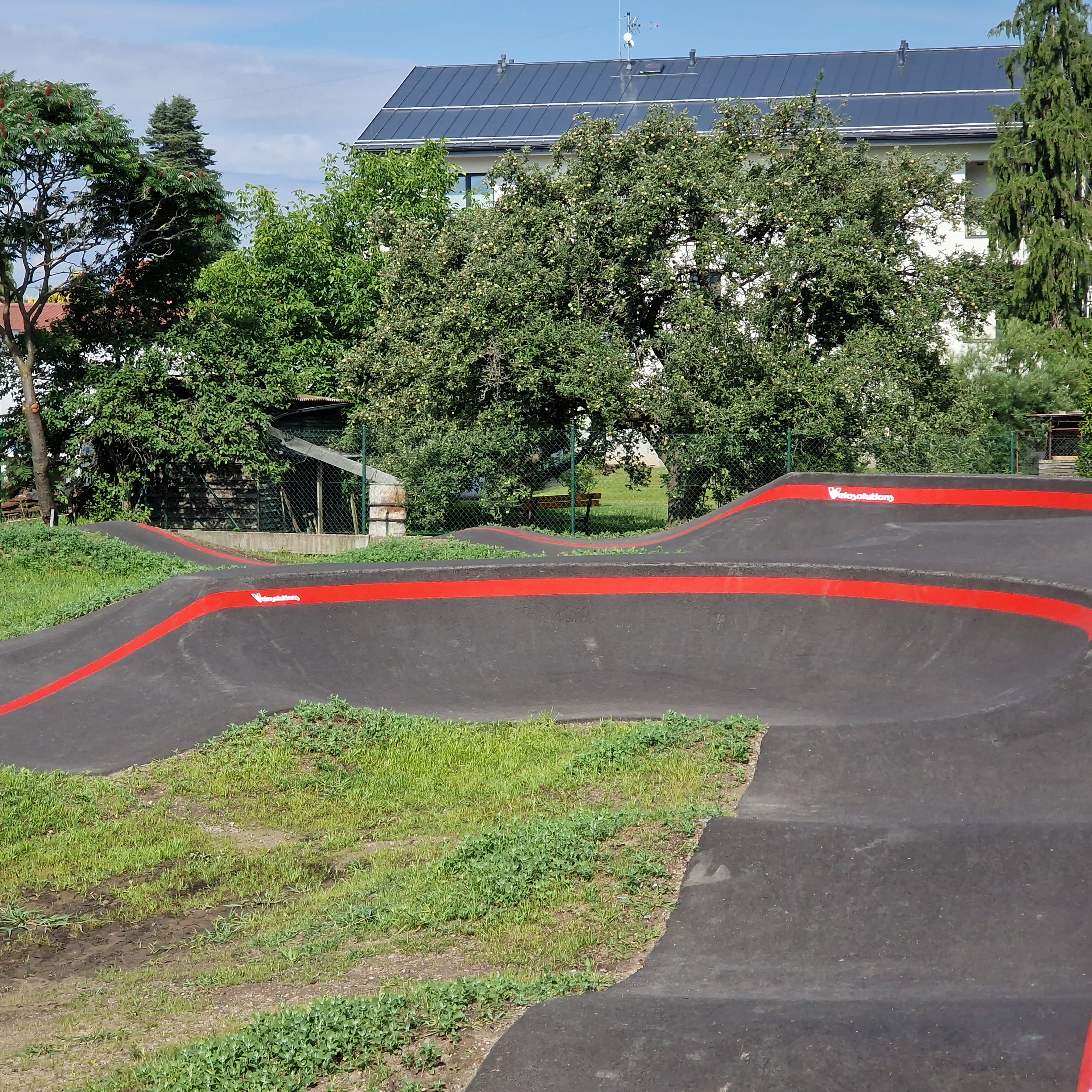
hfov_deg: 21.1
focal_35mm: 82
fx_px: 2927
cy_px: 544
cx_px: 457
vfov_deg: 21.1
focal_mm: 7.9
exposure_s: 1/2304
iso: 50
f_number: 2.4
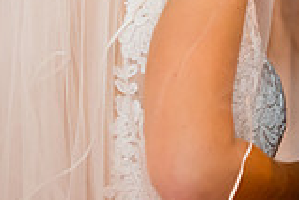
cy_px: -72
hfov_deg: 4.9
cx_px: 226
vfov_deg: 3.3
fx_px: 3505
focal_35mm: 422
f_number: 2.8
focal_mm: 116
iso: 1800
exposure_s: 1/320
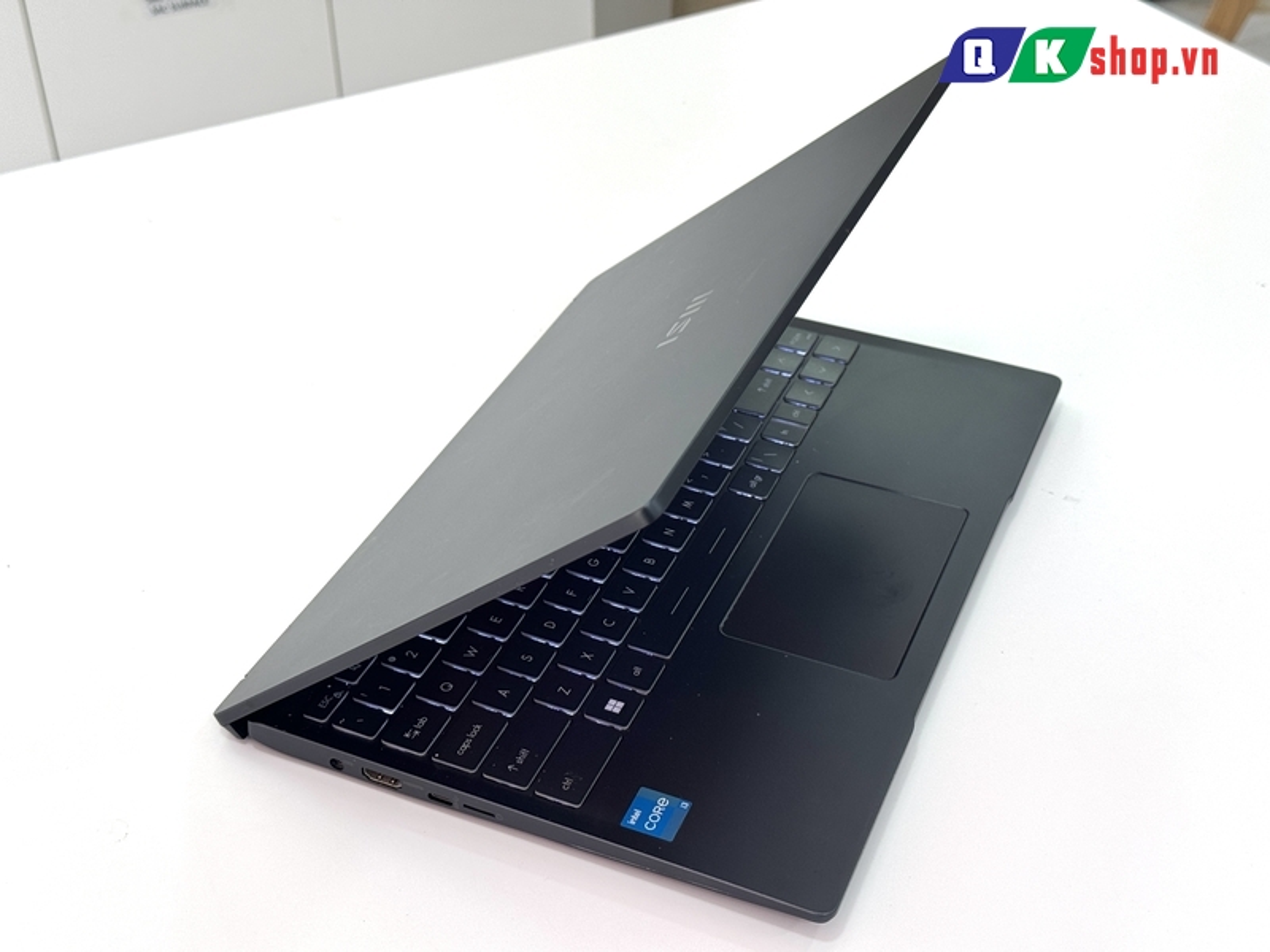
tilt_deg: -37.9
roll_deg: +1.1
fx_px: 1761
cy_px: 476
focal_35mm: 48
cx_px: 635
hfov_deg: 39.7
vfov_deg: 30.3
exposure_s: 1/136
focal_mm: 6.76
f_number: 1.78
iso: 50
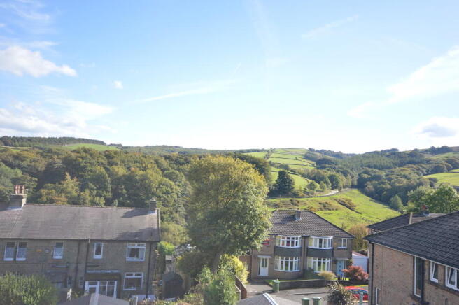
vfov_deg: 43.5
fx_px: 382
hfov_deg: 62.0
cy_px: 152
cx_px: 230
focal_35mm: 30
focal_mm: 20
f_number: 6.3
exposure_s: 1/160
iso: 100
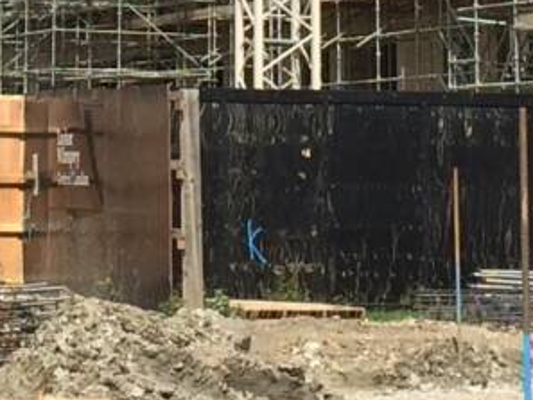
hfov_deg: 9.8
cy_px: -556
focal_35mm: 200
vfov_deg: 7.0
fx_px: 3081
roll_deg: -0.5
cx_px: -59
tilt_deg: +17.0
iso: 32
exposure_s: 1/2053
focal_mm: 4.15
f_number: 2.2
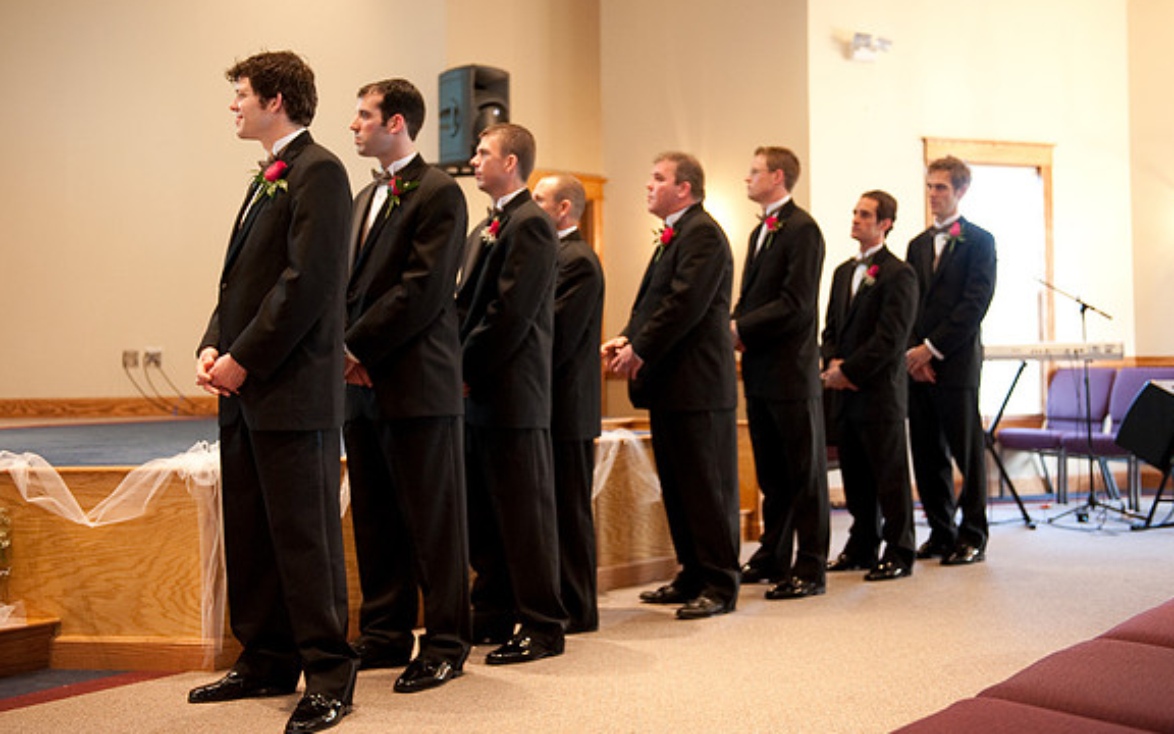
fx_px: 1312
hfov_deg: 48.2
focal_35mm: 41
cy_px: 351
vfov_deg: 31.2
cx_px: 589
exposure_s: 1/50
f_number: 2.8
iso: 1250
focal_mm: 40
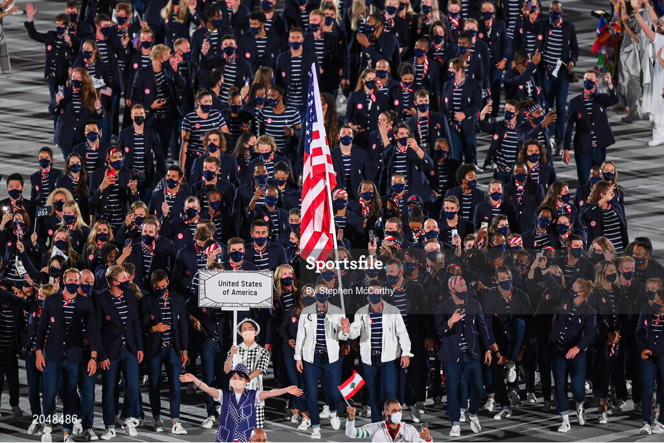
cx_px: 332
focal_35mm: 600
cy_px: 222
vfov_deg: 2.3
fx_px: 11072
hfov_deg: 3.4
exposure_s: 1/200
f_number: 4
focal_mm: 600
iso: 6400
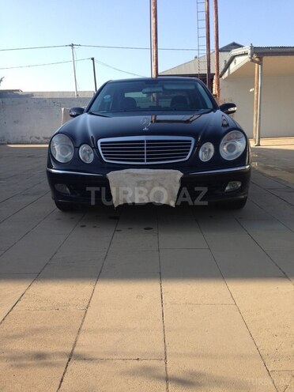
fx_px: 374
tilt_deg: -8.6
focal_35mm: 33
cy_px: 196
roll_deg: +1.9
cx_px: 147
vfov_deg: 55.4
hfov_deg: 42.9
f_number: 2.4
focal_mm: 4.12
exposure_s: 1/733
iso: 50
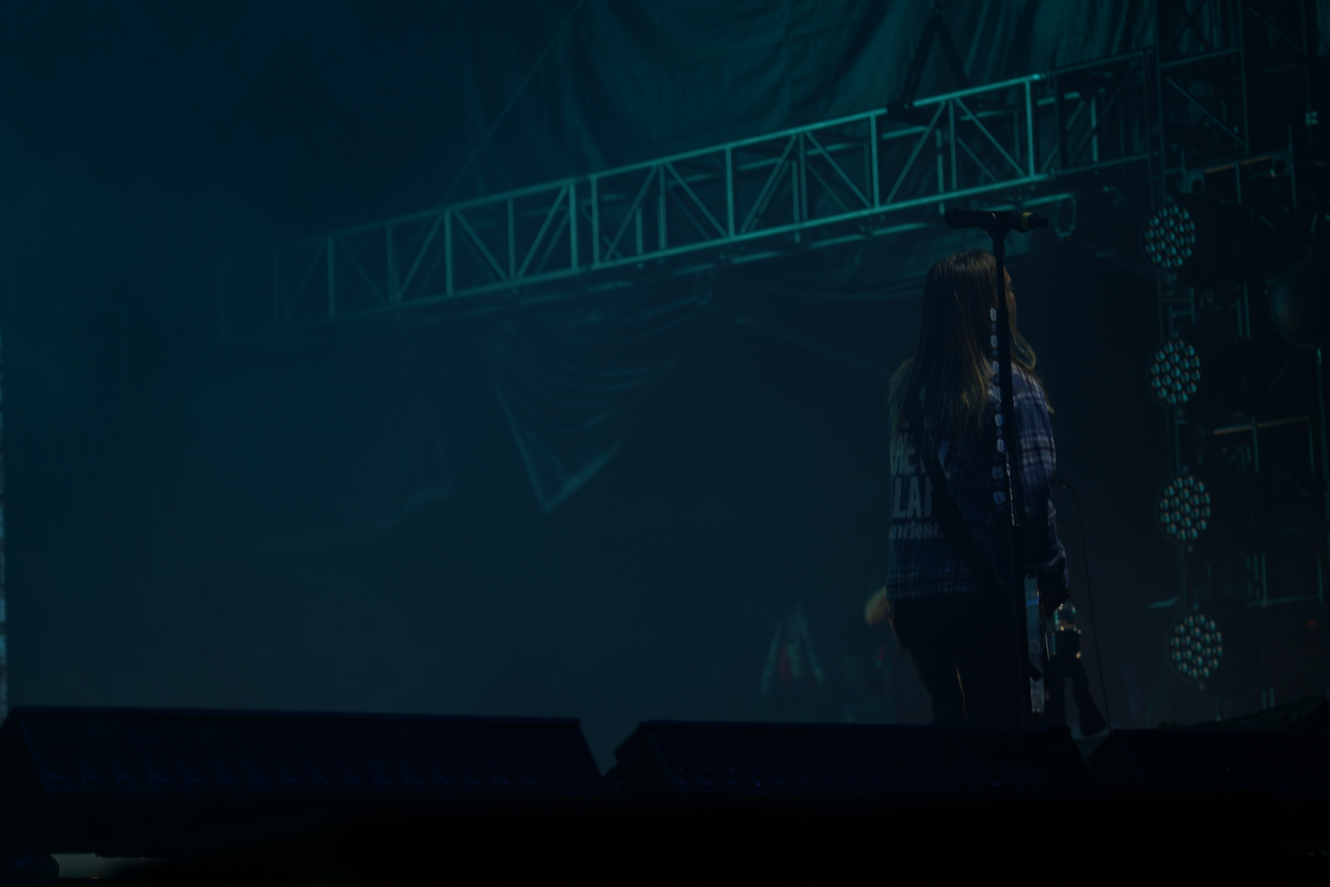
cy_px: 444
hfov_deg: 19.5
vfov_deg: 13.0
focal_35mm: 105
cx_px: 665
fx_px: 3879
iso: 100
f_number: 4.5
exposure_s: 1/160
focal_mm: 105
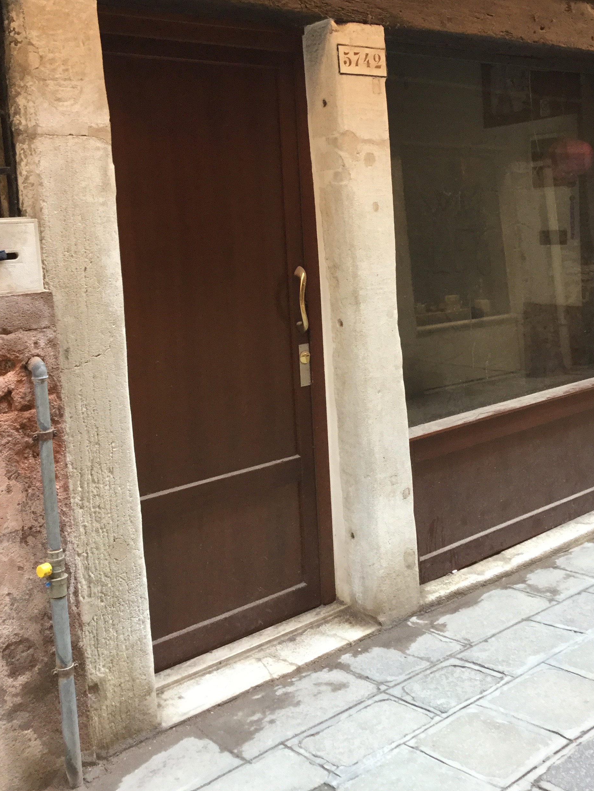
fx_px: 938
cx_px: 354
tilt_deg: -5.9
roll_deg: +2.1
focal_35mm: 41
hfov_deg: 35.0
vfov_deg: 45.4
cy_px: 292
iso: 80
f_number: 2.4
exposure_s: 1/33
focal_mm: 3.3
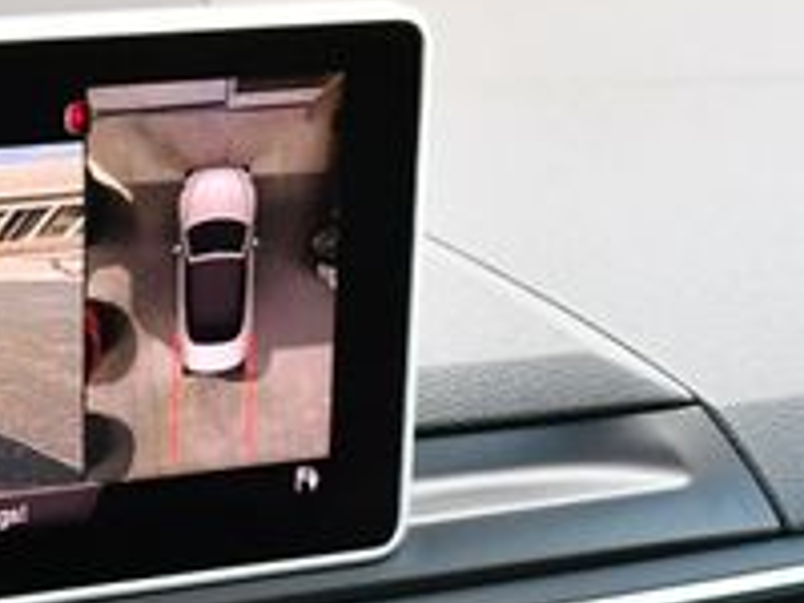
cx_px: -32
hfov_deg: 17.3
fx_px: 2578
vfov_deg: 13.0
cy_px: 744
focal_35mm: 111
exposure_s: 1/250
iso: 800
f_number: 3.5
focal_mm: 18
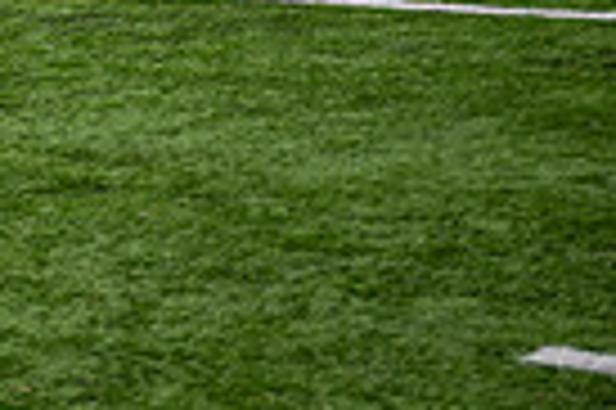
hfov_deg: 10.5
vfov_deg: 7.4
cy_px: -412
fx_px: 3042
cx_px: -643
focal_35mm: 178
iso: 100
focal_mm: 42
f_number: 2.8
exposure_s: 1/500
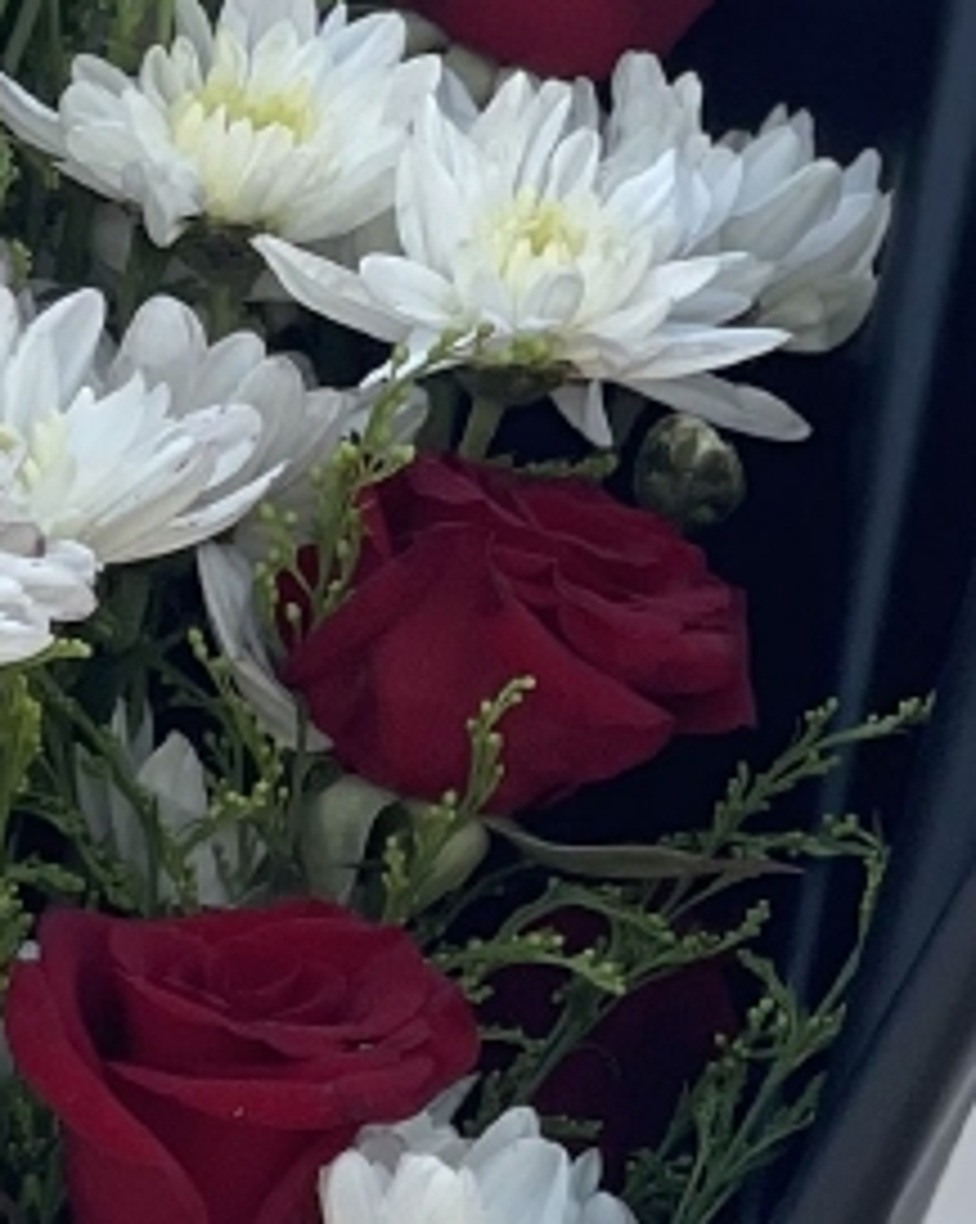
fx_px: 12478
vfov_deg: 5.6
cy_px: 1224
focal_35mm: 345
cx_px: -407
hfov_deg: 4.5
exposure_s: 1/661
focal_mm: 7.5
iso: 32
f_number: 2.2
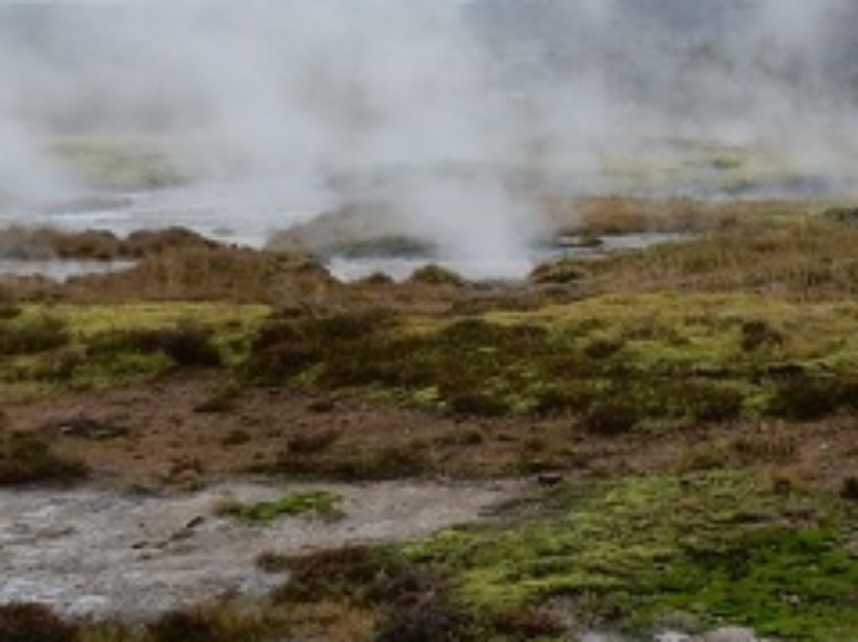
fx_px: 2056
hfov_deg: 23.0
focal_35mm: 83
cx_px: 775
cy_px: 154
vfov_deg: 17.7
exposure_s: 1/640
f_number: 3.7
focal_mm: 4.5
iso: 125
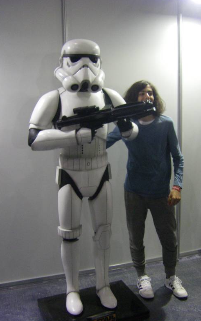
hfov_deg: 31.2
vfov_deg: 48.2
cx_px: 107
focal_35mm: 41
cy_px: 161
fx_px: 359
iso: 400
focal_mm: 6.3
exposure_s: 1/50
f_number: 3.5
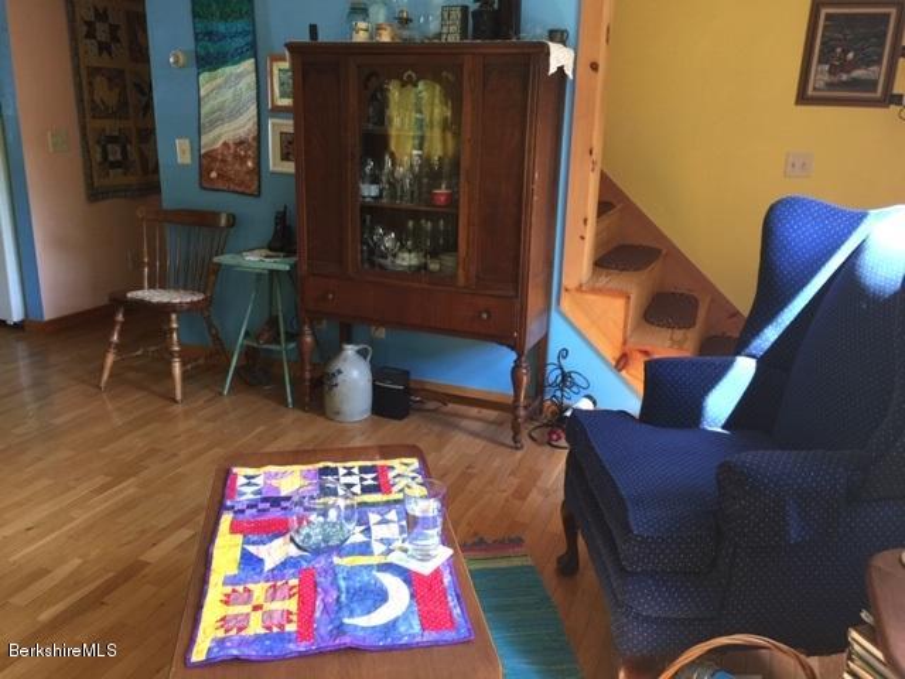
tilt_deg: -17.2
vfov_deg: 48.2
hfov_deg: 61.7
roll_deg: -1.3
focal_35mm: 29
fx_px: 758
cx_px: 452
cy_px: 340
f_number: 2.2
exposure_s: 1/15
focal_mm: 4.15
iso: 40
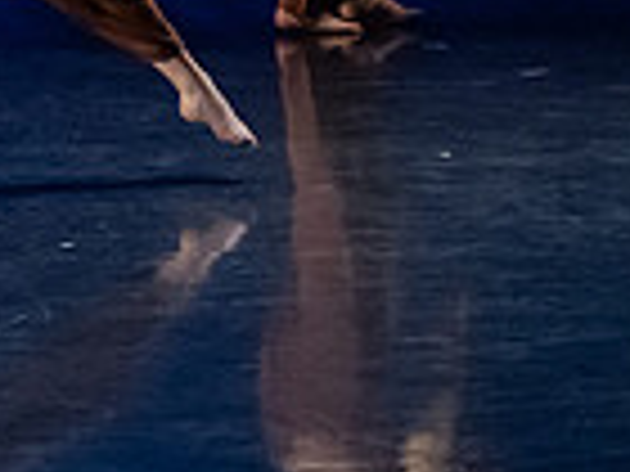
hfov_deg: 5.8
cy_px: -321
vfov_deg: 4.3
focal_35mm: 341
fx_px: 6206
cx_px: -197
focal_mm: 75
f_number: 3.5
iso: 4000
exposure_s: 1/400
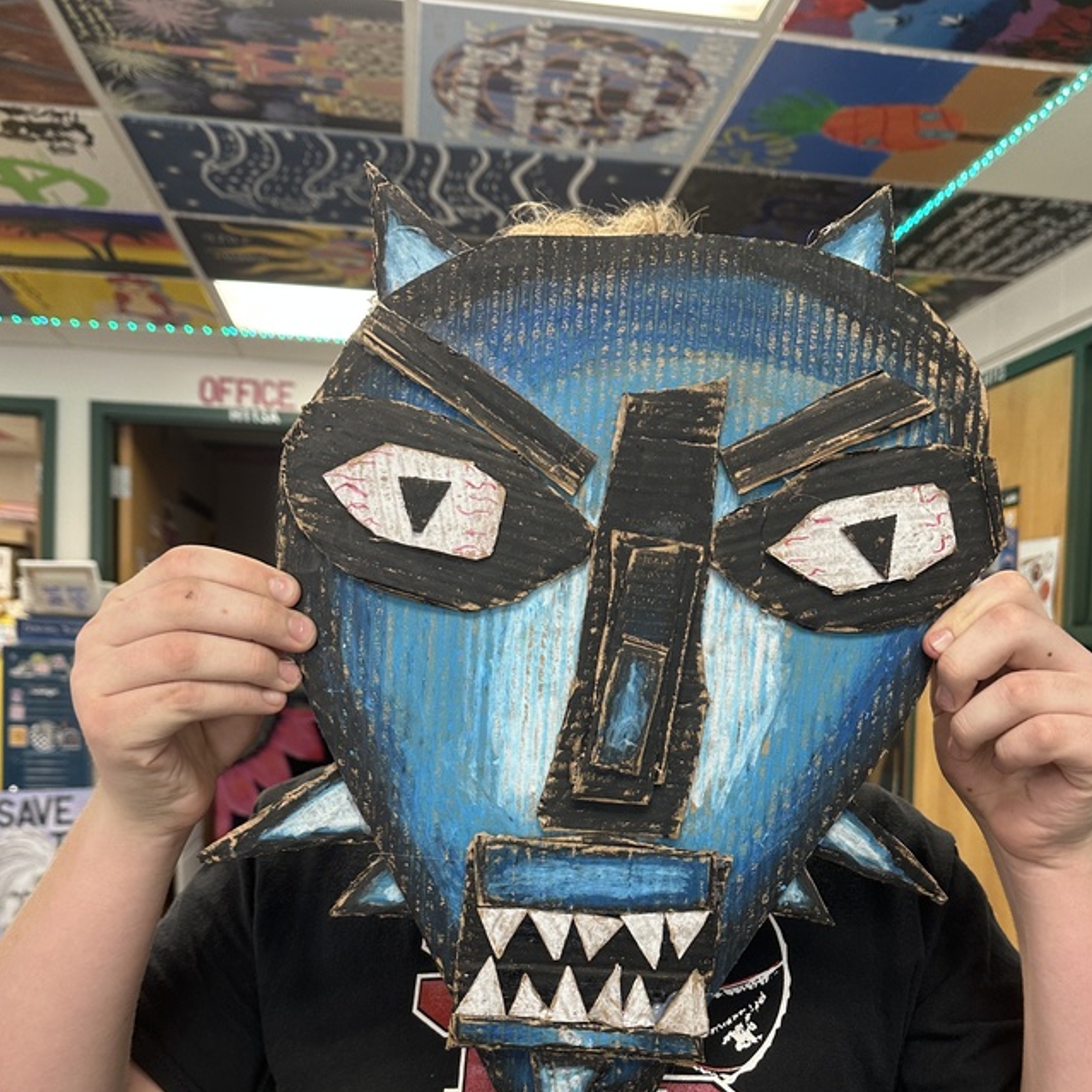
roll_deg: -2.4
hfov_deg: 48.4
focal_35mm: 34
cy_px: 701
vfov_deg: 47.9
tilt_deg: -2.4
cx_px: 605
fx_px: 1213
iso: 200
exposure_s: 1/60
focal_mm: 6.86
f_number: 1.78
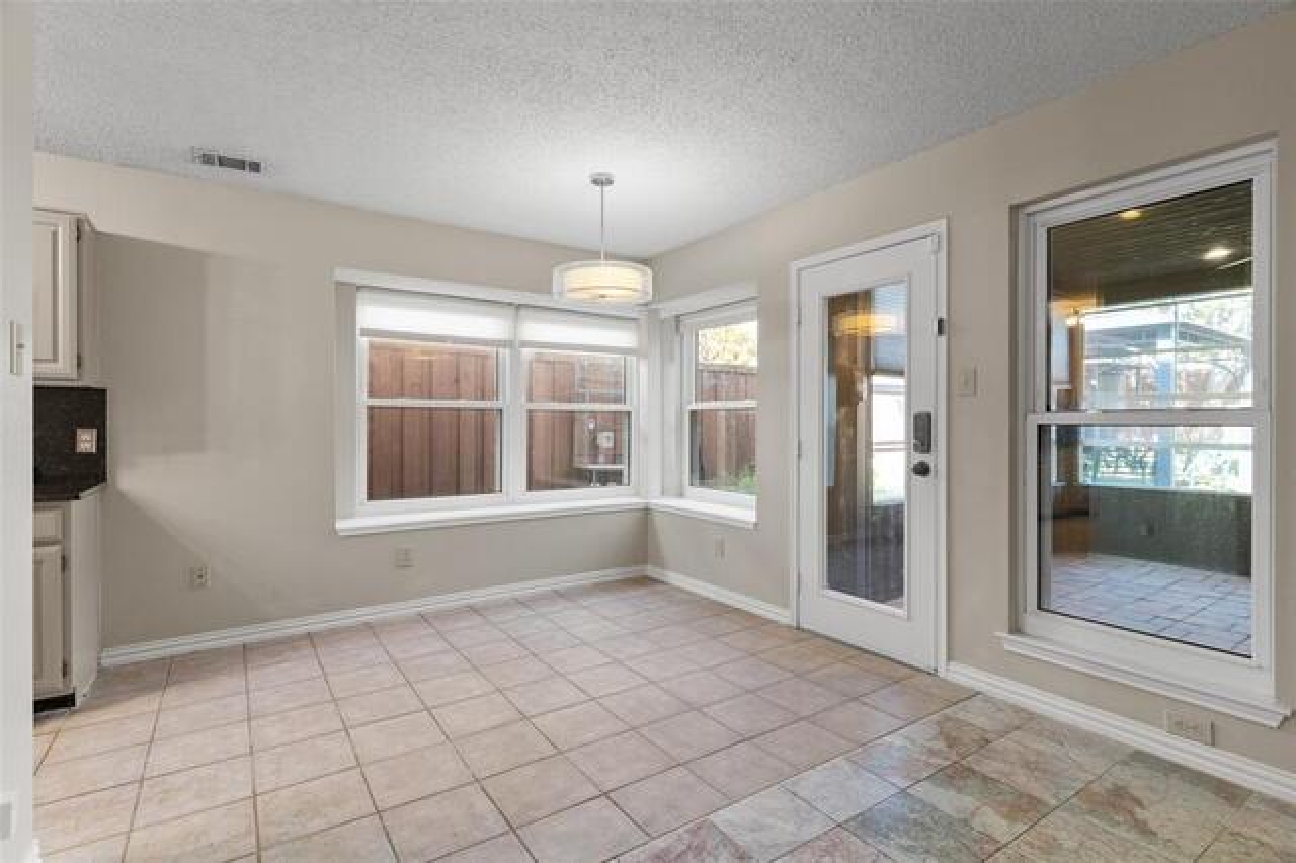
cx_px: 648
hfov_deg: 93.3
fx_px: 612
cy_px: 432
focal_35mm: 17
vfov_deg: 70.4
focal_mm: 17
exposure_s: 2
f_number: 10
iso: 400
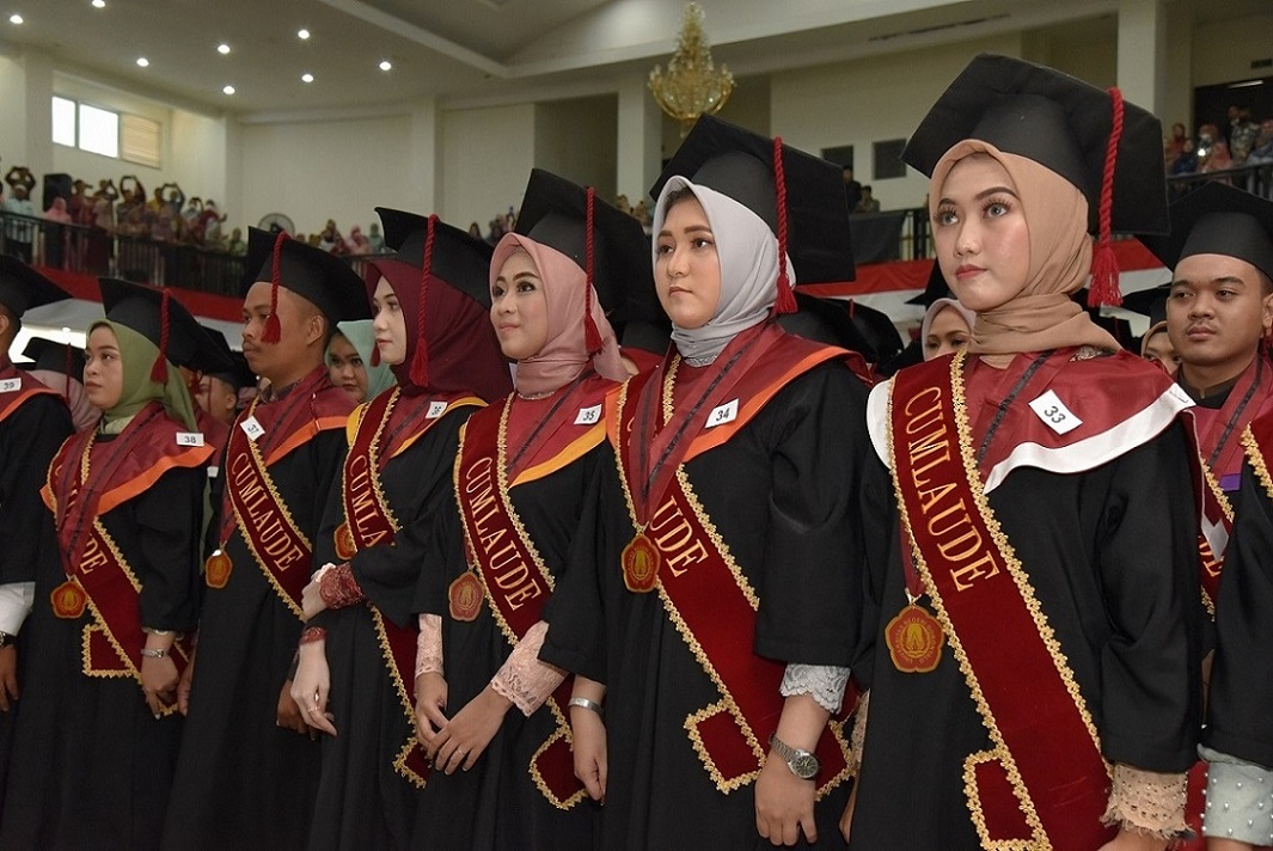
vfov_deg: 33.5
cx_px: 636
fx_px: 1416
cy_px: 426
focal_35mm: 40
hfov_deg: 48.4
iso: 4500
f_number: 5.6
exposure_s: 1/125
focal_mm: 40
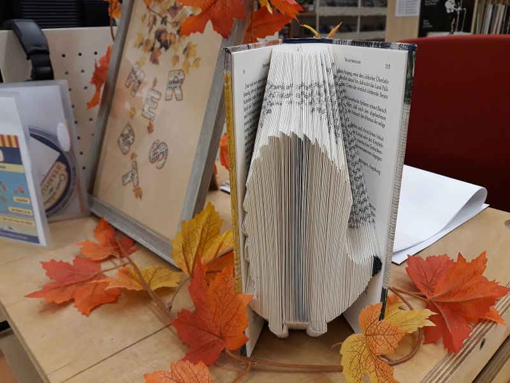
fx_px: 398
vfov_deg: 51.4
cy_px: 192
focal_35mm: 27
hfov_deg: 65.3
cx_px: 255
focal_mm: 3.71
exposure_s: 1/50
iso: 50
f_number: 1.7
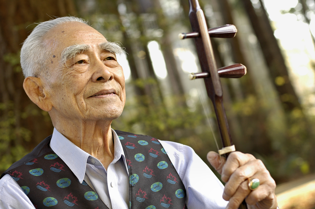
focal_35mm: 75
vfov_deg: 18.1
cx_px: 158
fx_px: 656
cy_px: 104
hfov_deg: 27.0
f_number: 2.8
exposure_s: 1/60
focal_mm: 50
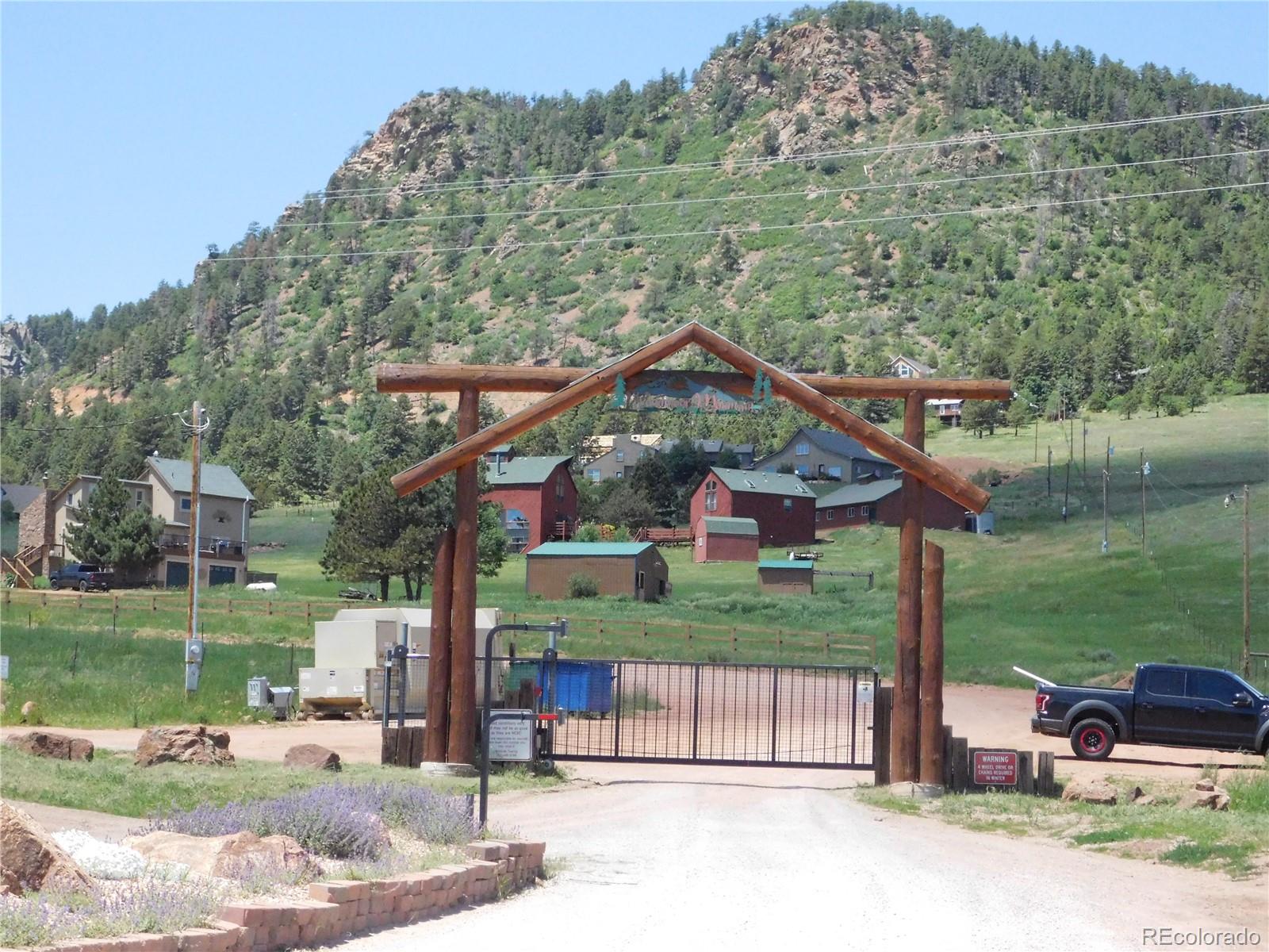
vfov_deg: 18.4
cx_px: 634
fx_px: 2933
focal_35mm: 80
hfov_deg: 24.4
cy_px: 476
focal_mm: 14.2
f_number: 8.8
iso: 800
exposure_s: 1/640
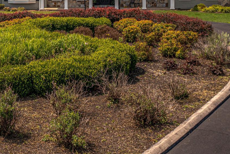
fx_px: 434
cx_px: -14
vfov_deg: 19.3
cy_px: -6
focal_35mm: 68
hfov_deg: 27.5
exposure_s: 1/500
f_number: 5.6
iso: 100
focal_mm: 10.26
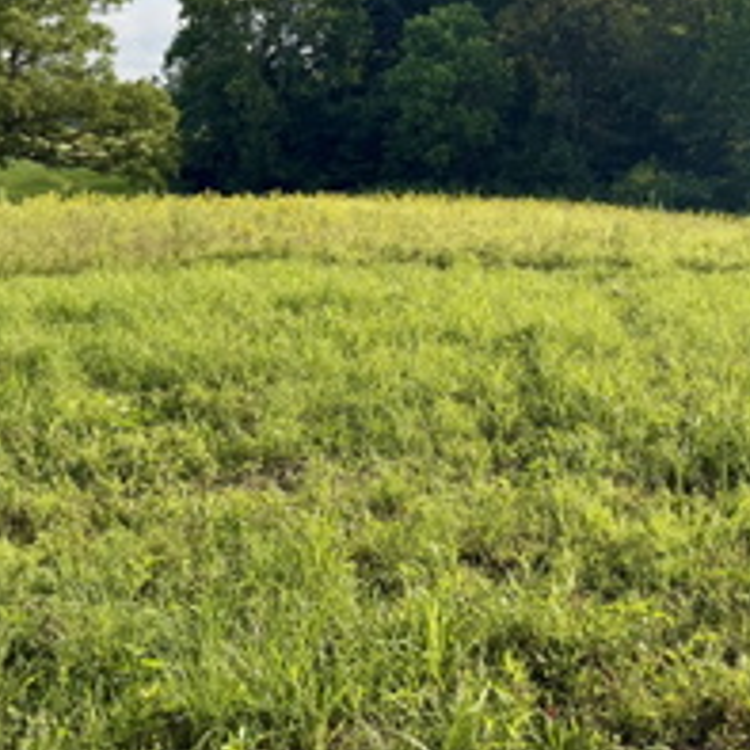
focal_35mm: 43
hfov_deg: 39.0
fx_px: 1054
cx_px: 442
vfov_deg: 38.6
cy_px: 236
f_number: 1.78
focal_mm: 6.76
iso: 100
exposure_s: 1/2907
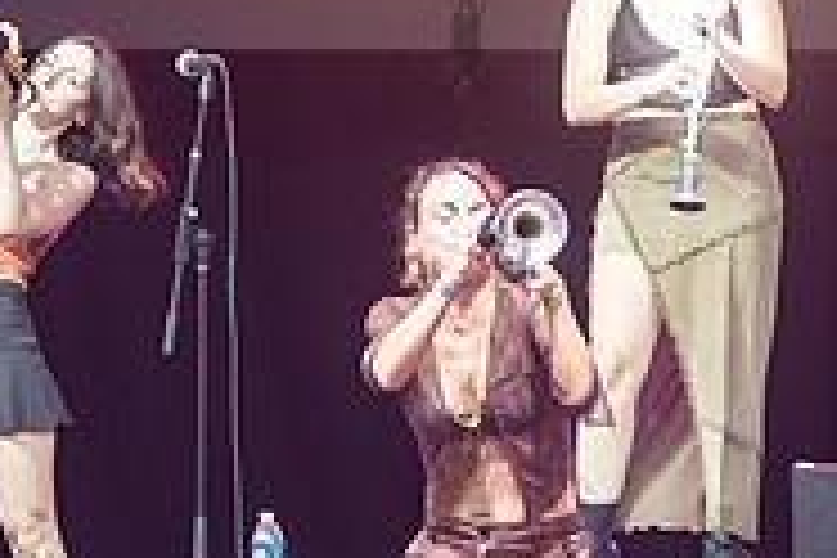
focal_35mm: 647
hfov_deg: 3.2
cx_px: 437
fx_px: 15042
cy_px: 453
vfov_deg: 2.1
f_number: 4
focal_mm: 200
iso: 2000
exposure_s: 1/320
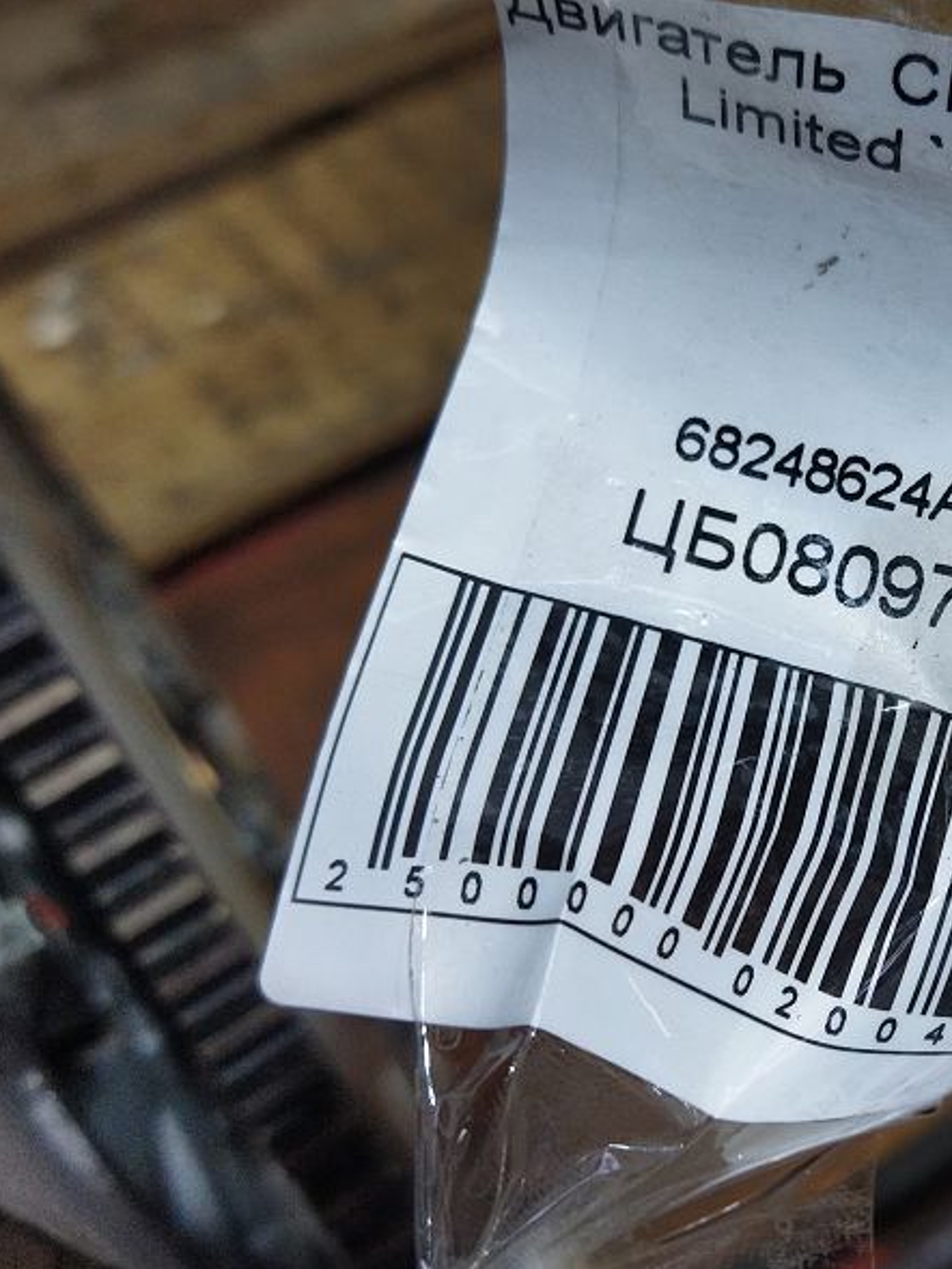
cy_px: 636
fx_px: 2016
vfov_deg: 34.9
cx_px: 857
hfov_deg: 25.7
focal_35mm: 55
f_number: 1.79
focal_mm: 4.71
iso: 178
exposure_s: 1/100
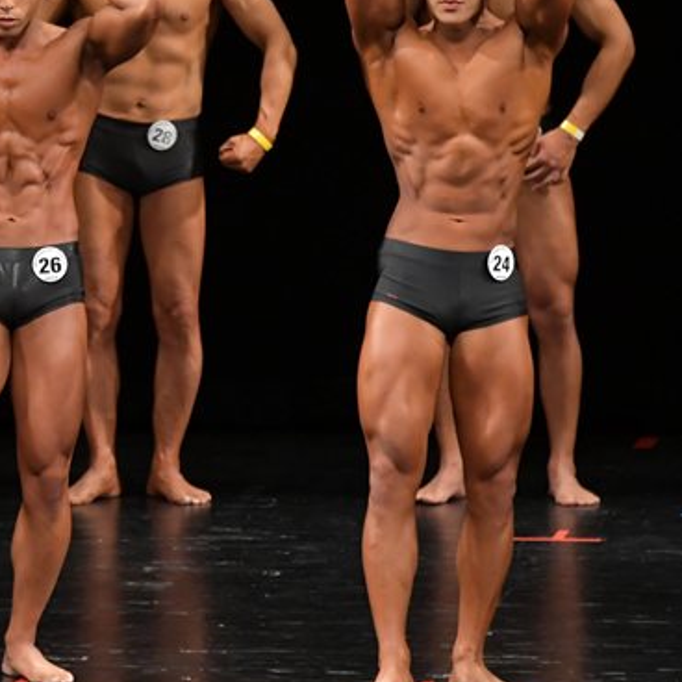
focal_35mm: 483
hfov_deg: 3.6
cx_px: -10
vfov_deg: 3.6
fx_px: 10766
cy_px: 289
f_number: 5.6
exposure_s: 1/400
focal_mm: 180
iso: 3200
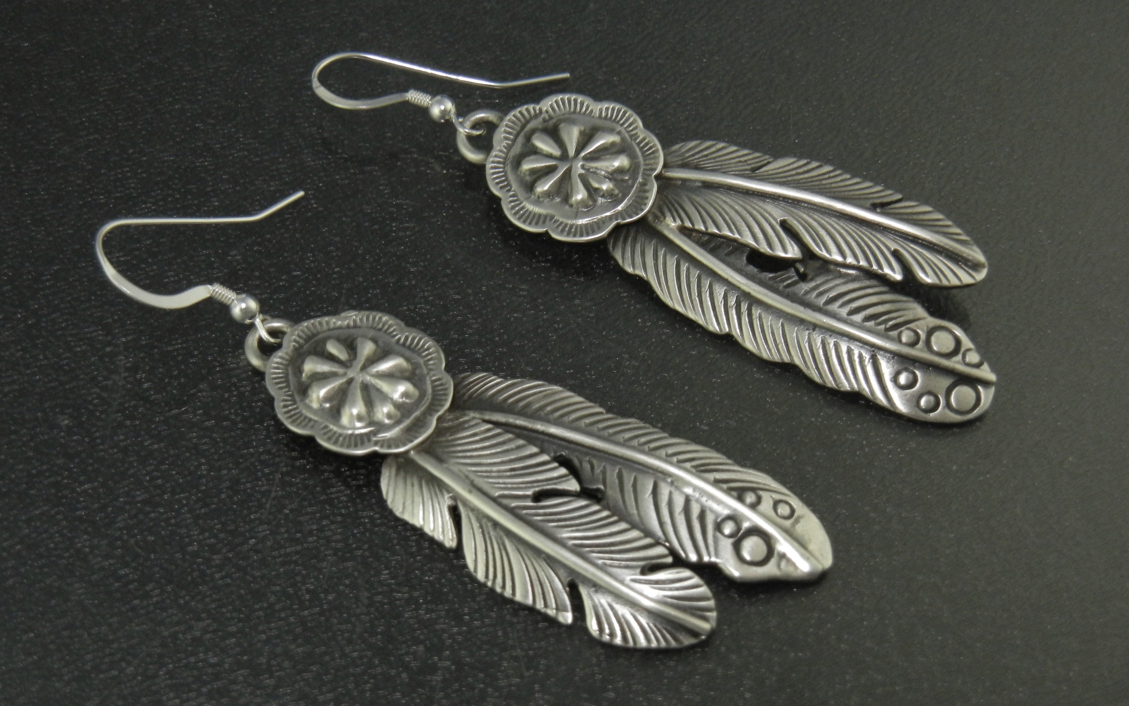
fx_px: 1938
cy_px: 379
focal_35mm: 63
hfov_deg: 32.5
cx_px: 562
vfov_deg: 20.6
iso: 517
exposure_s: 1/30
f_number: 8
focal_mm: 10.6
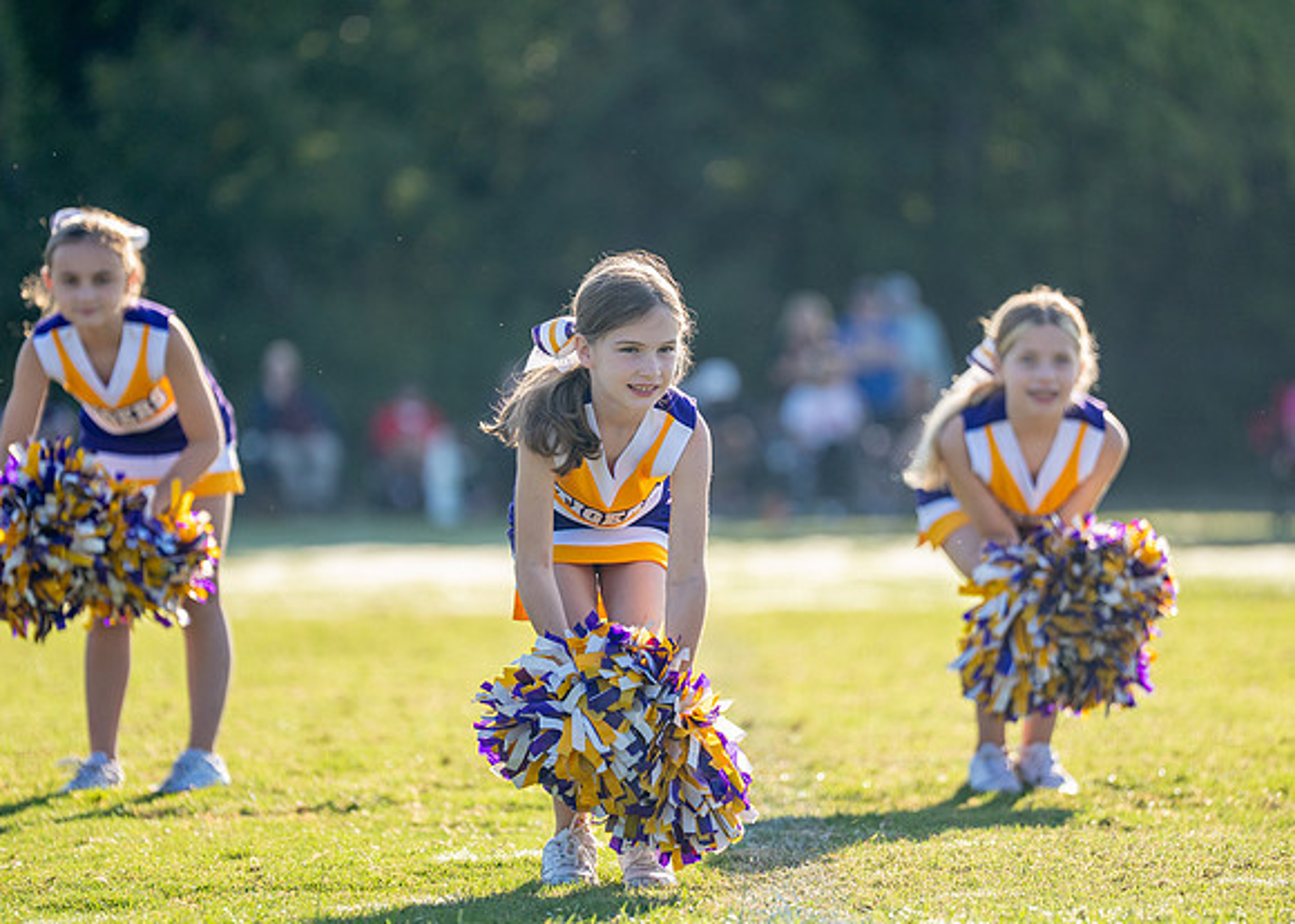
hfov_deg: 9.3
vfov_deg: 6.7
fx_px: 7930
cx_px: 629
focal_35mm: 216
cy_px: 455
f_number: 2.8
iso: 400
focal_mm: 188
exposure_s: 1/2000
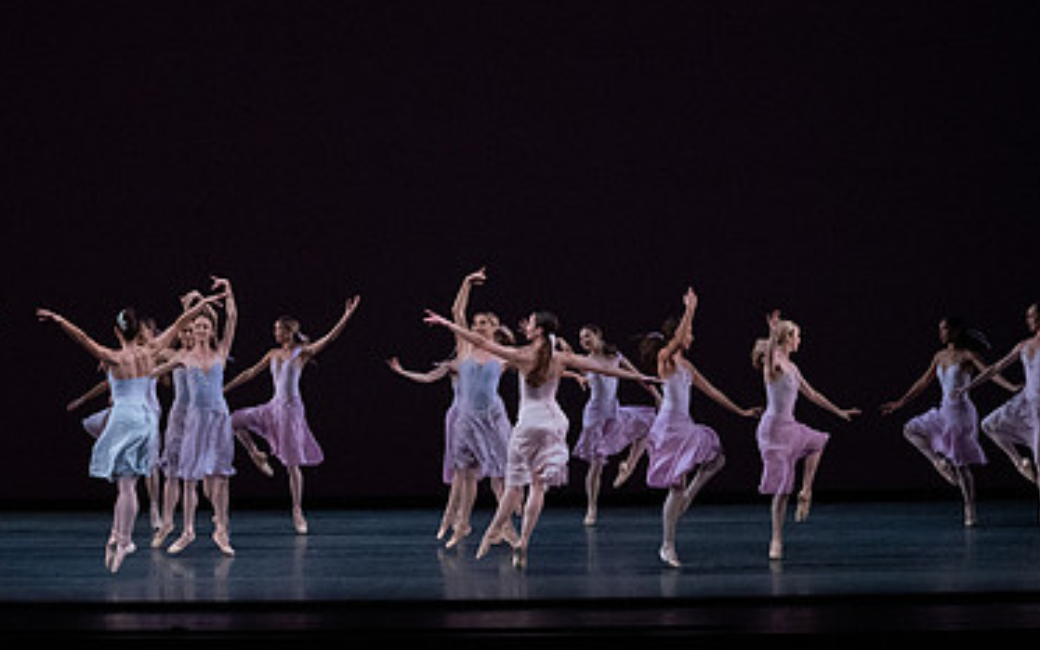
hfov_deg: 18.7
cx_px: 374
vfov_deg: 11.8
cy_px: 191
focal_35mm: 111
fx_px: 3146
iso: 12800
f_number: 13
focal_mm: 70
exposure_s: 1/400
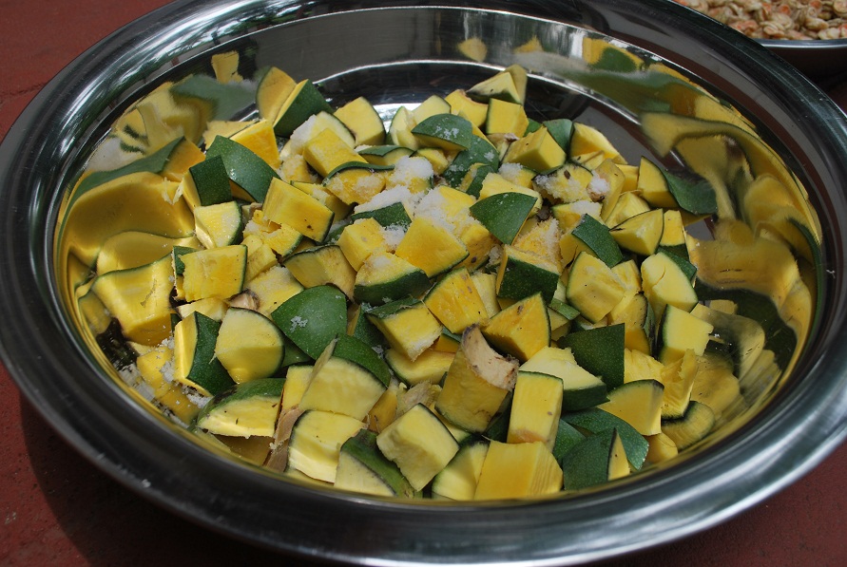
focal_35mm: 33
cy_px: 284
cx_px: 424
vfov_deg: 40.1
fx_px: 778
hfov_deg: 57.1
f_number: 7.1
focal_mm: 22
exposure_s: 1/200
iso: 100
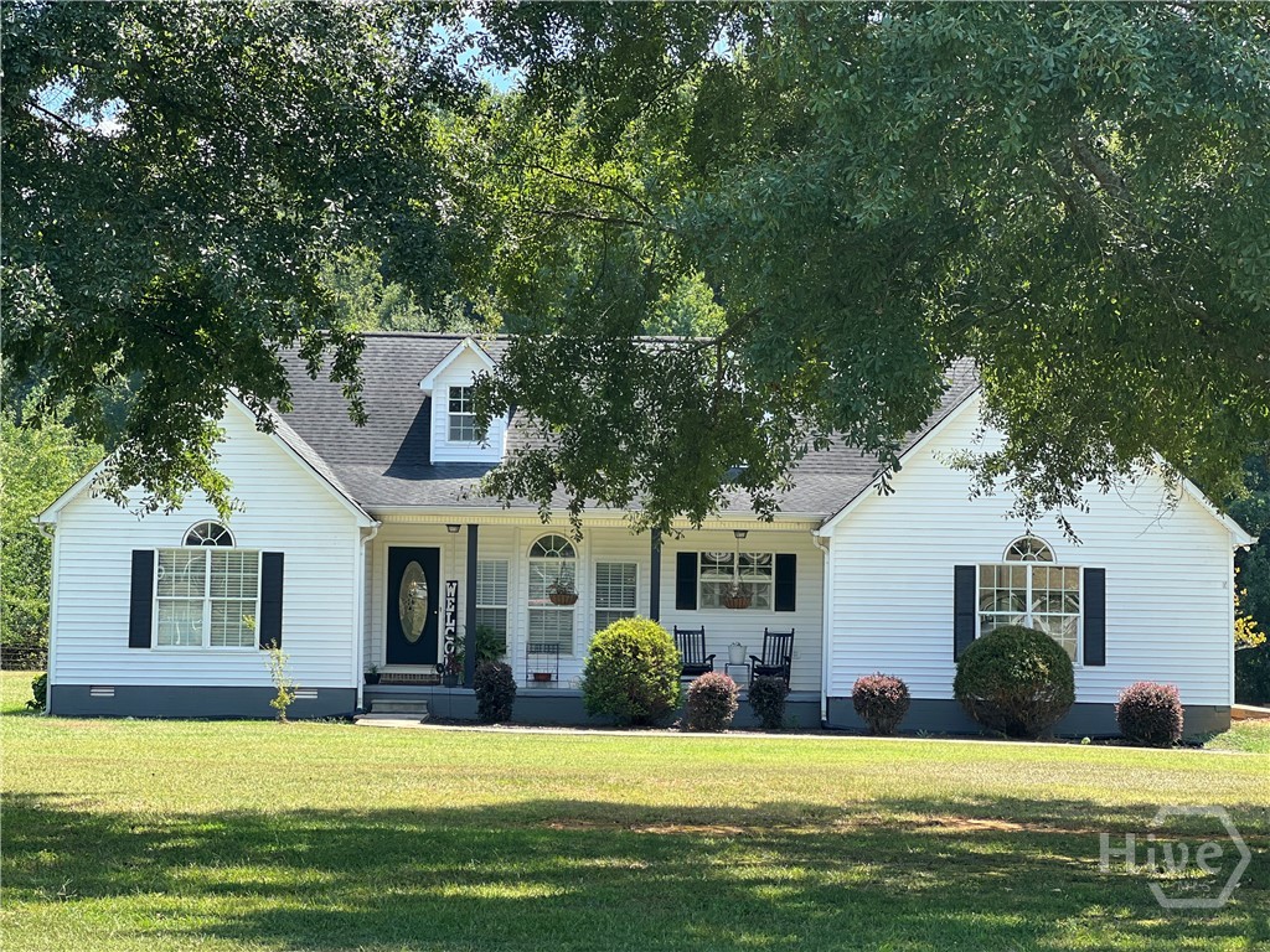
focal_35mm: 77
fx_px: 2825
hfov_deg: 25.3
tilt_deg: +3.1
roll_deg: -0.9
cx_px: 635
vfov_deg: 19.1
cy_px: 476
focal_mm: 9
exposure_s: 1/175
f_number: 2.8
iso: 25
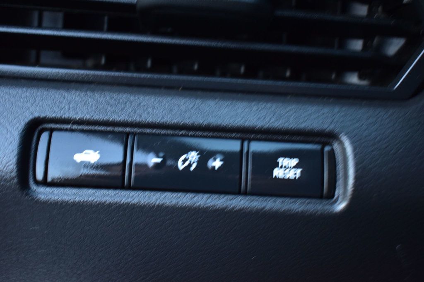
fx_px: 600
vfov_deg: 26.5
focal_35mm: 51
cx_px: 212
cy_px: 141
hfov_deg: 38.9
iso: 1600
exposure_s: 1/3
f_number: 4.5
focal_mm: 34
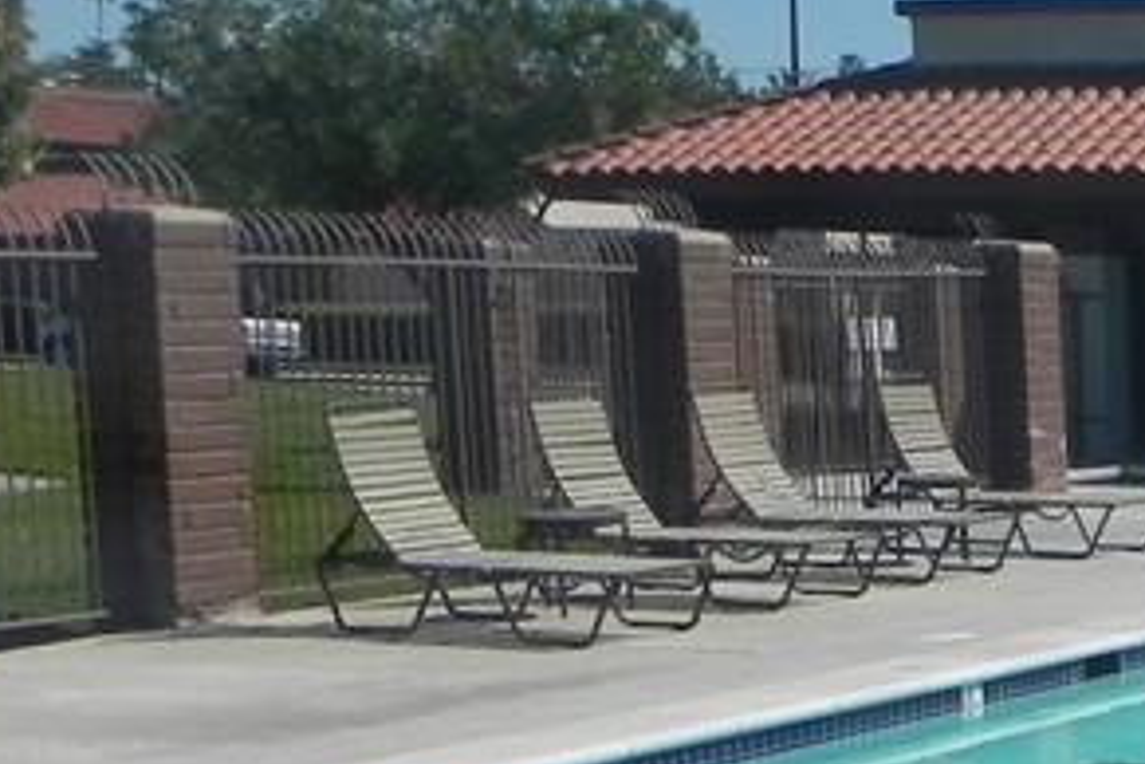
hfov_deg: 18.1
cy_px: 874
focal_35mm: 95
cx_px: 1897
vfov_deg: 14.0
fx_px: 3021
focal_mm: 4.6
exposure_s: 1/694
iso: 160
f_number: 8
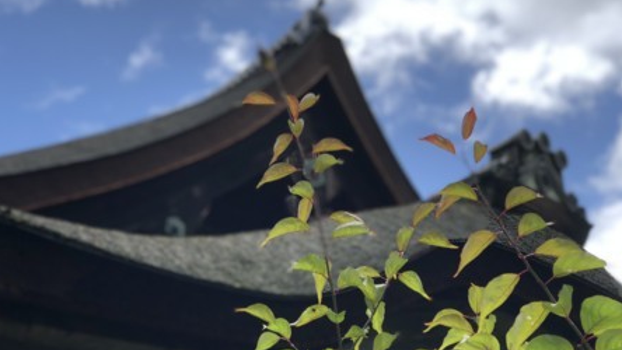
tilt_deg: +29.5
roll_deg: +1.1
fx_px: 1039
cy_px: 174
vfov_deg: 19.1
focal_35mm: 63
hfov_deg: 33.3
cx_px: 311
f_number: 2.8
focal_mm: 6.6
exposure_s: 1/906
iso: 20
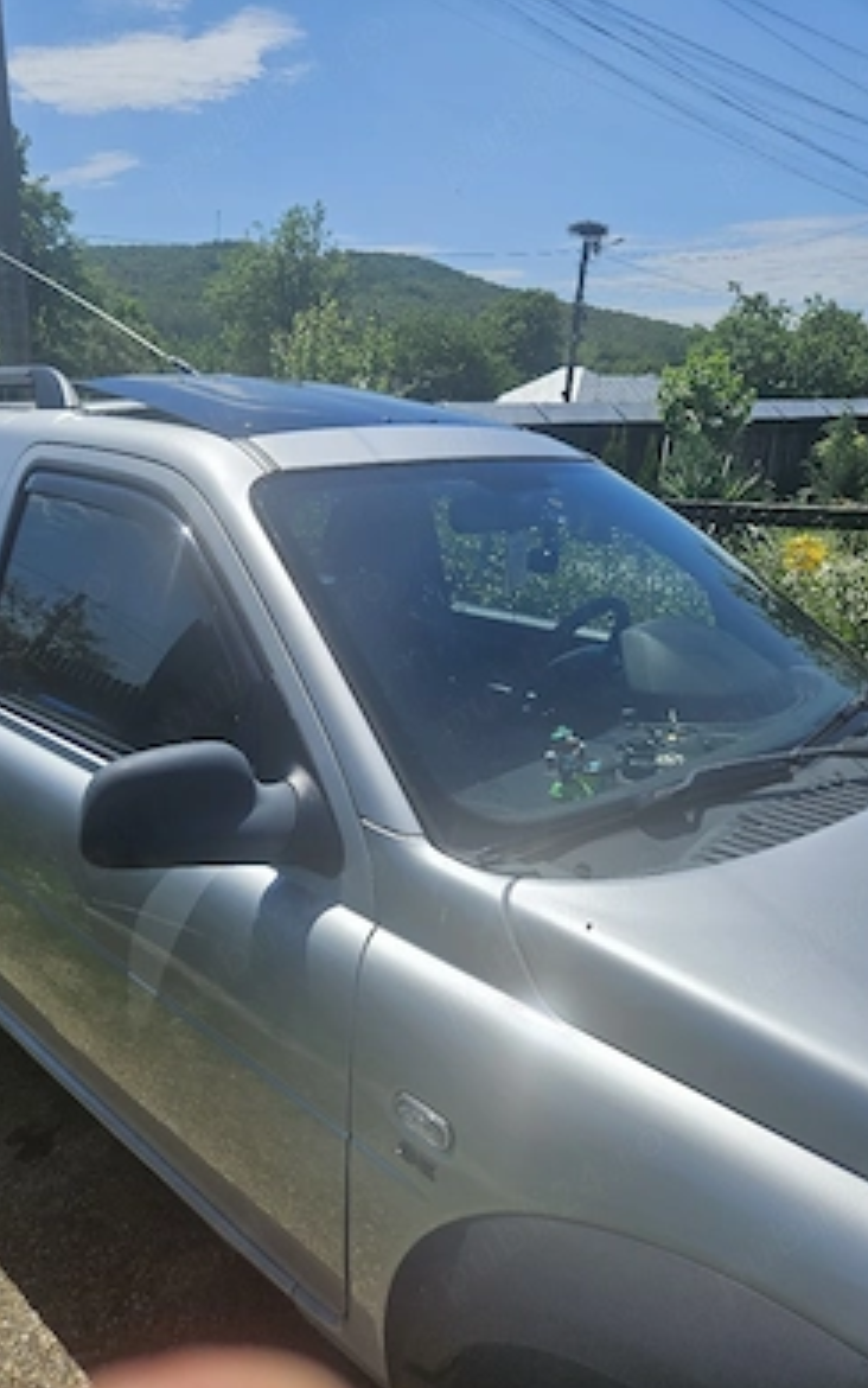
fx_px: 946
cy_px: 698
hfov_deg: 49.0
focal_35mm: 25
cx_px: 345
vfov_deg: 72.5
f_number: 1.8
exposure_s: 1/3333
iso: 25
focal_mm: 5.4
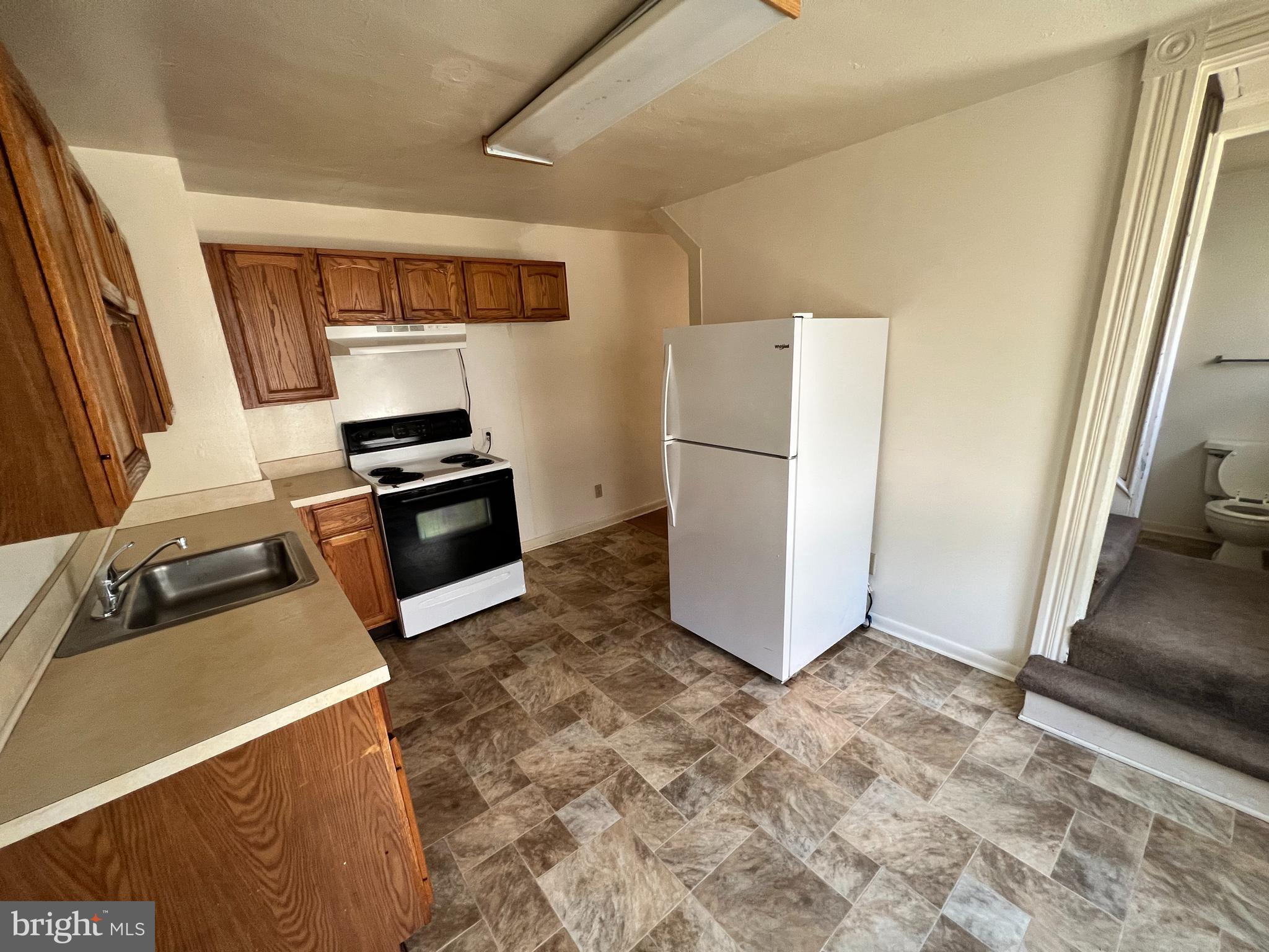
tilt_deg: -15.2
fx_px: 477
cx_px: 634
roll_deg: +2.8
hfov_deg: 106.2
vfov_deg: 89.9
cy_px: 476
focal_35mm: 13
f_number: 1.8
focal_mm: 1.57
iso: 200
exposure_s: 1/99
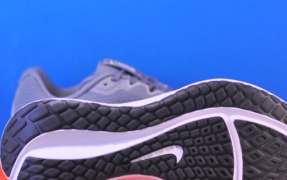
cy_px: 84
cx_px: 158
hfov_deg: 17.5
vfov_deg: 11.0
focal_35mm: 119
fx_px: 931
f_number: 2.2
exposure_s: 1/320
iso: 250
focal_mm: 50
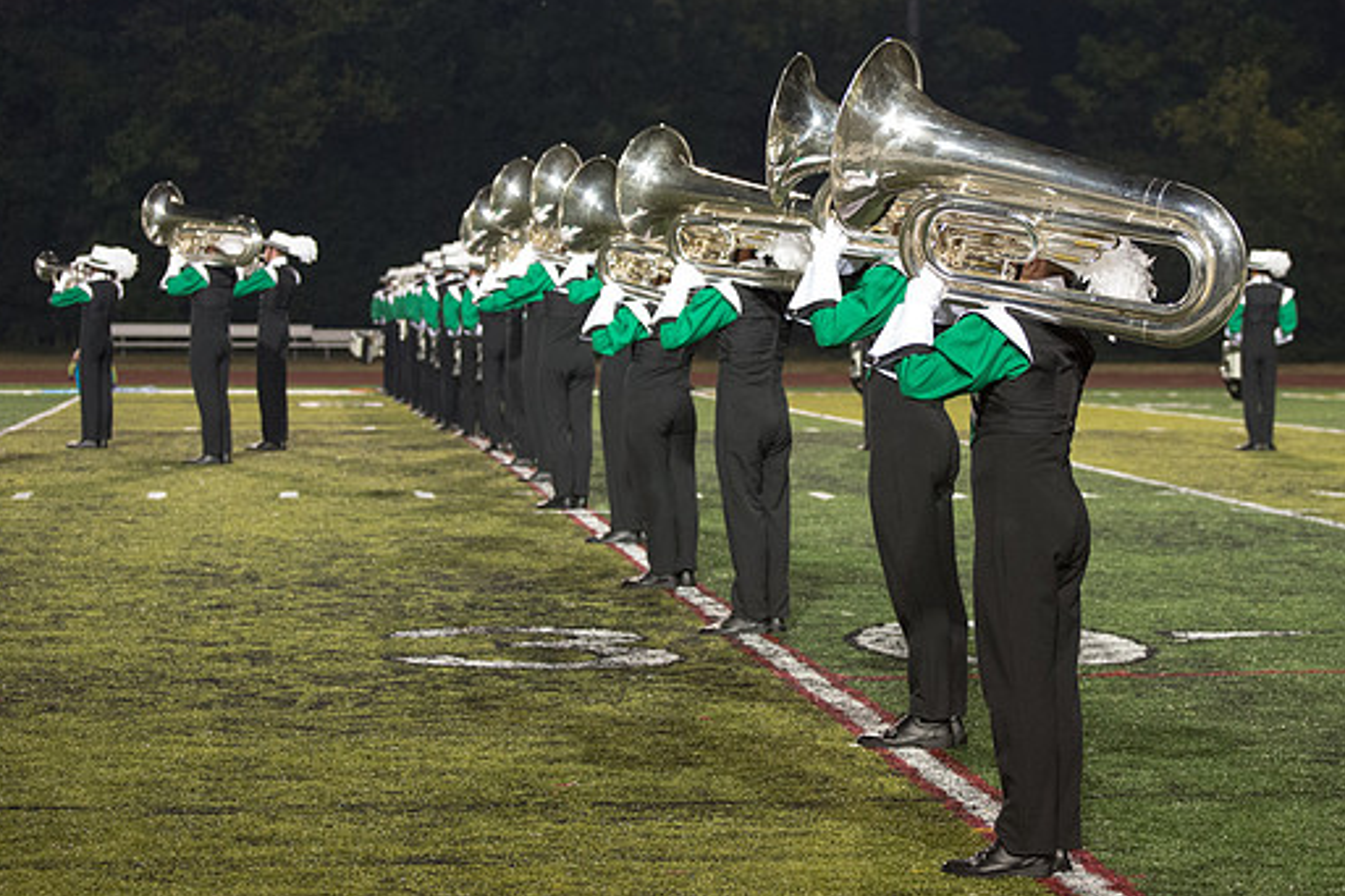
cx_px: 800
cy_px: 345
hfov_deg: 21.2
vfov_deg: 14.2
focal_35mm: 96
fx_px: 3586
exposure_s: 1/200
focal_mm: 70
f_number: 4.5
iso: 5000
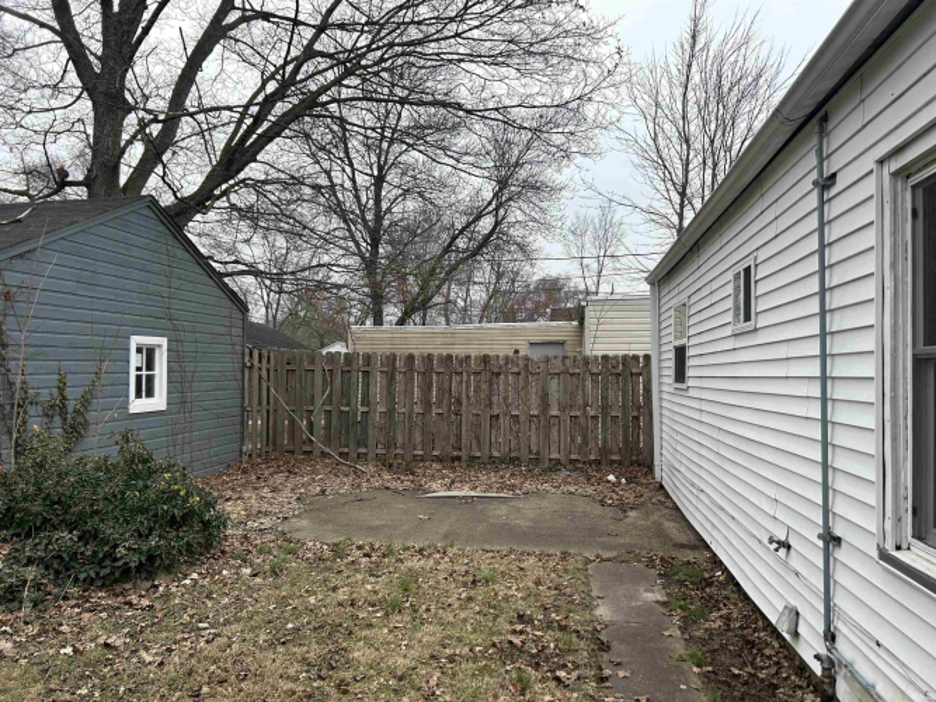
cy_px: 351
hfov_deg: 67.3
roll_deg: +0.3
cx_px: 468
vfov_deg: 53.0
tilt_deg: +4.5
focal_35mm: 26
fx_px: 703
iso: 50
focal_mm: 5.7
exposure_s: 1/1412
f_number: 1.5
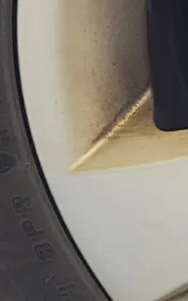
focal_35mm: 163
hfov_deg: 7.4
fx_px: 1337
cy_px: -43
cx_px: 491
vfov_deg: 12.6
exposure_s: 1/100
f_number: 1.8
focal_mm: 5.4
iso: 320
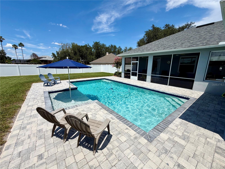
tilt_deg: -12.9
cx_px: 112
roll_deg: -0.5
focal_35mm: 14
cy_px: 84
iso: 20
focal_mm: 2.22
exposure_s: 1/1534
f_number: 2.2
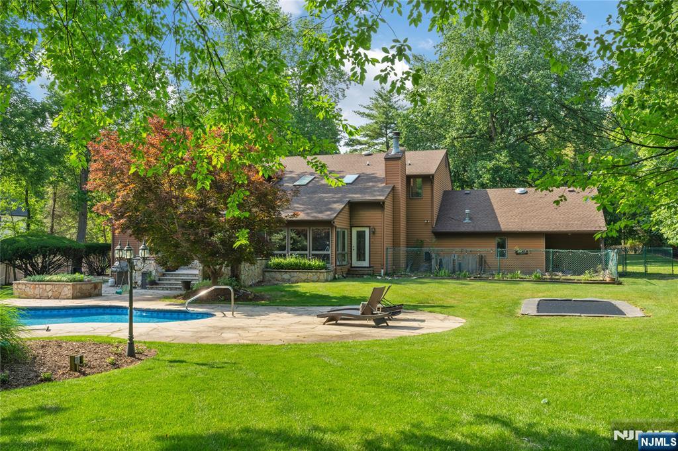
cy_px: 226
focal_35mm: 32
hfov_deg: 58.0
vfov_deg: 40.5
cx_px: 339
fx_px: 612
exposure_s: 1/30
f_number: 11
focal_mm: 32.5
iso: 100
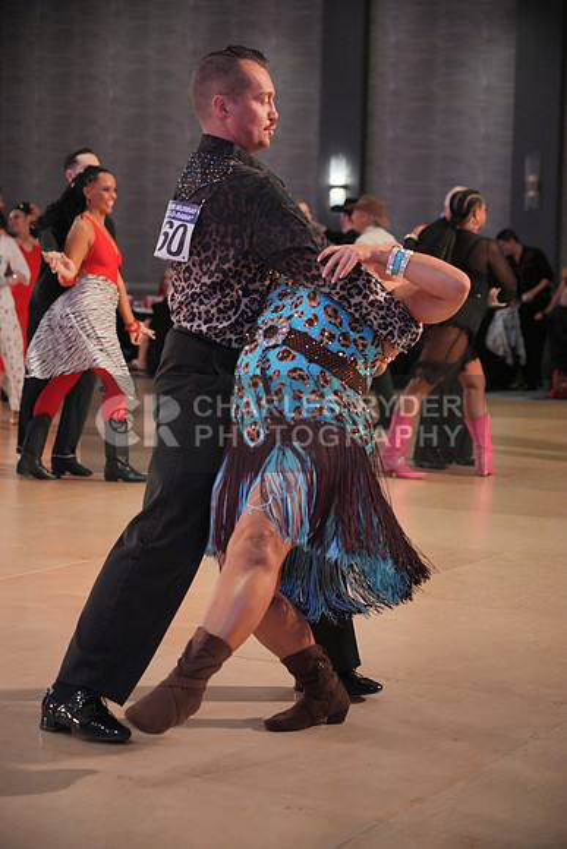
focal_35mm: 75
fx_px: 1771
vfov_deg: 27.0
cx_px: 284
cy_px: 424
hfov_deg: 18.2
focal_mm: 75
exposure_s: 1/400
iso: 4000
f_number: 4
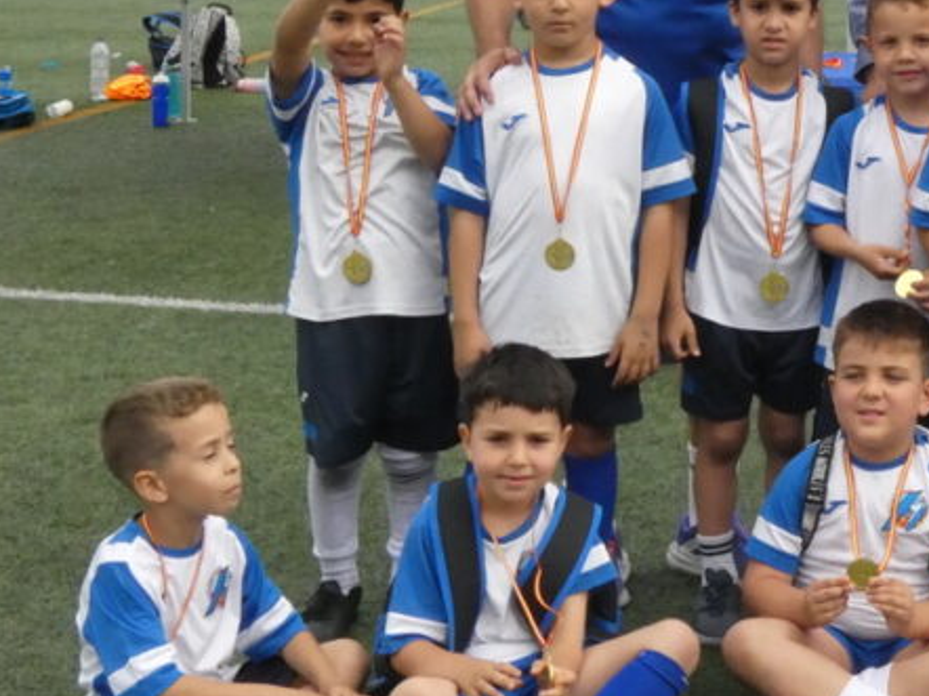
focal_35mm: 95
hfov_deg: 20.0
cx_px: 958
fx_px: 2548
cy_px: 99
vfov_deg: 15.4
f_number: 5.6
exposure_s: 1/800
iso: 800
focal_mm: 7.3
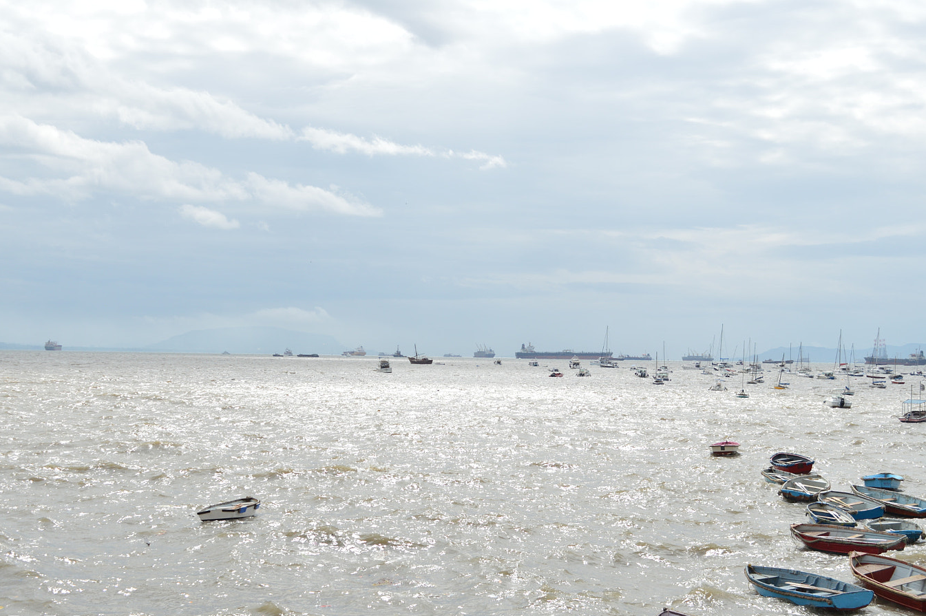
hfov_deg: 44.0
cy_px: 355
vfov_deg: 30.0
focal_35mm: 45
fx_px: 1146
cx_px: 483
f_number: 7.1
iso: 100
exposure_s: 1/500
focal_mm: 25
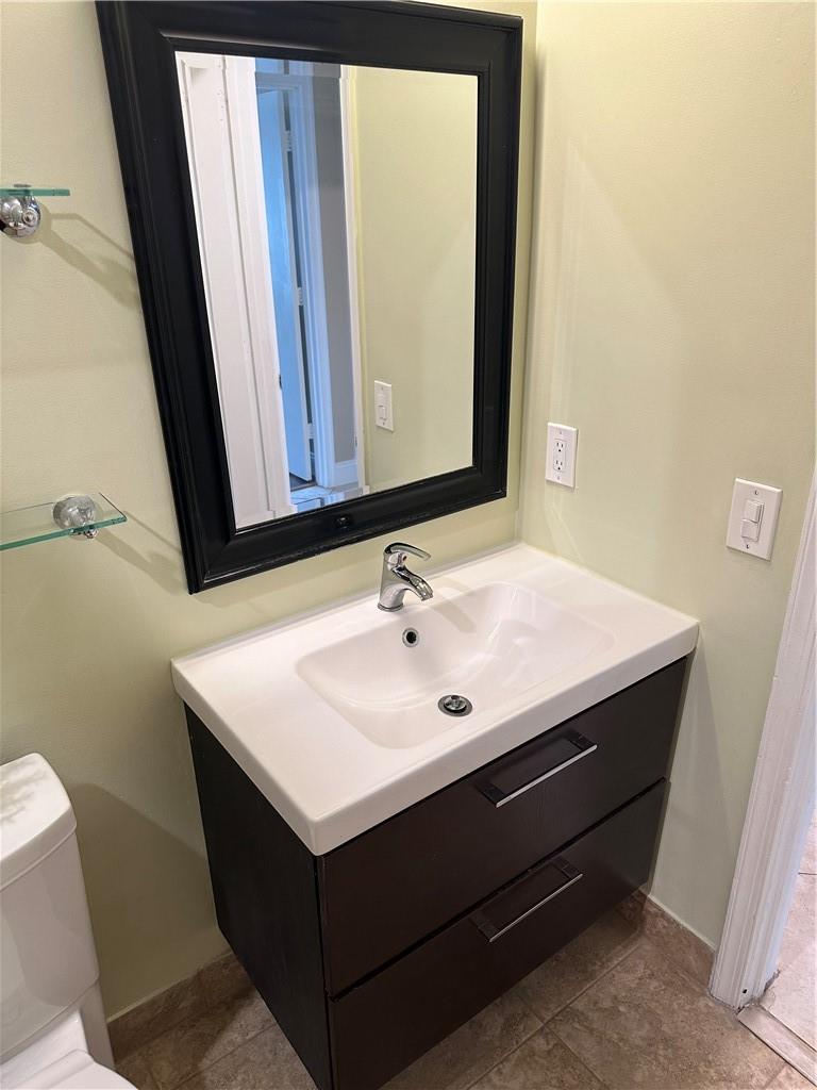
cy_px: 545
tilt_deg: -23.7
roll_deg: +0.8
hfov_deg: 56.8
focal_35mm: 24
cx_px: 408
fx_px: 755
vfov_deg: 71.6
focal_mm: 6.86
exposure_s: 1/60
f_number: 1.78
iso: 200
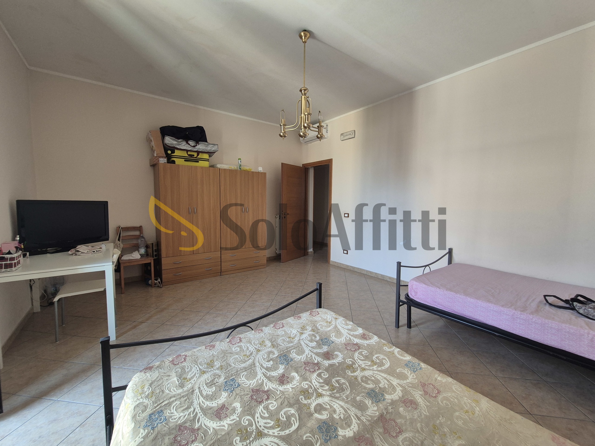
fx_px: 223
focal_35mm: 13
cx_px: 298
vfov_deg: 89.9
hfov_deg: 106.2
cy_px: 223
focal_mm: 2.2
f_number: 2.2
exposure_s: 1/50
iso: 160
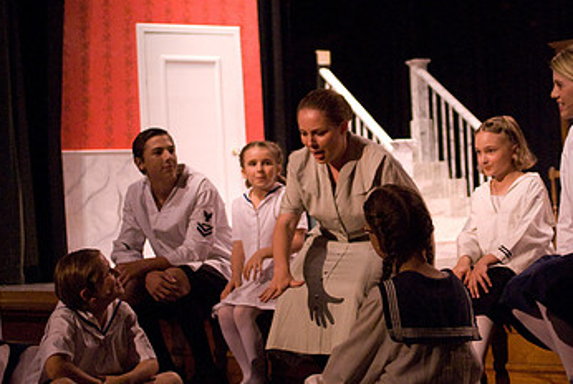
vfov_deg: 17.6
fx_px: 1241
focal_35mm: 78
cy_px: 137
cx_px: 383
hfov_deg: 25.9
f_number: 2.8
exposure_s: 1/125
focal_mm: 31
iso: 1600
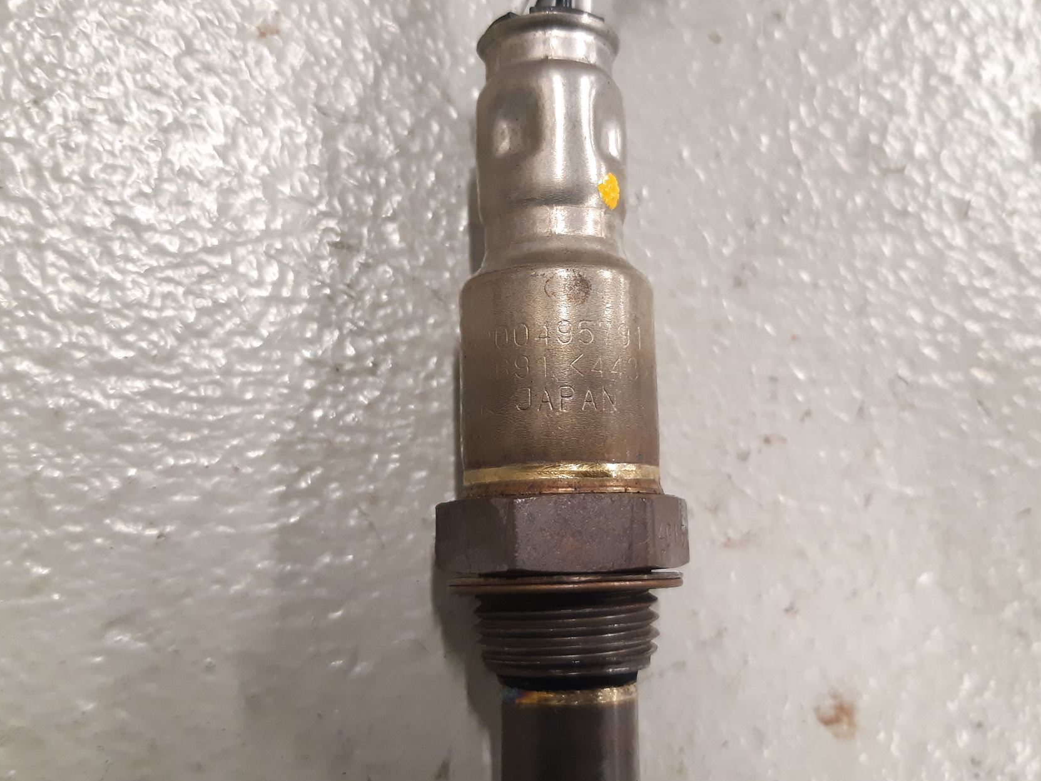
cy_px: 369
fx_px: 962
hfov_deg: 56.8
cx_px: 526
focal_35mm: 32
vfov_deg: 44.1
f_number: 1.7
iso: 250
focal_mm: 3.93
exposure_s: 1/50
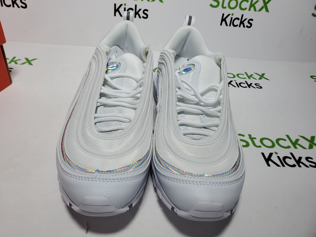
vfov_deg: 53.1
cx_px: 158
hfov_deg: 67.3
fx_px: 237
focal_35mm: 26
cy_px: 118
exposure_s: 1/305
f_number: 2.4
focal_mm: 4.3
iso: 50
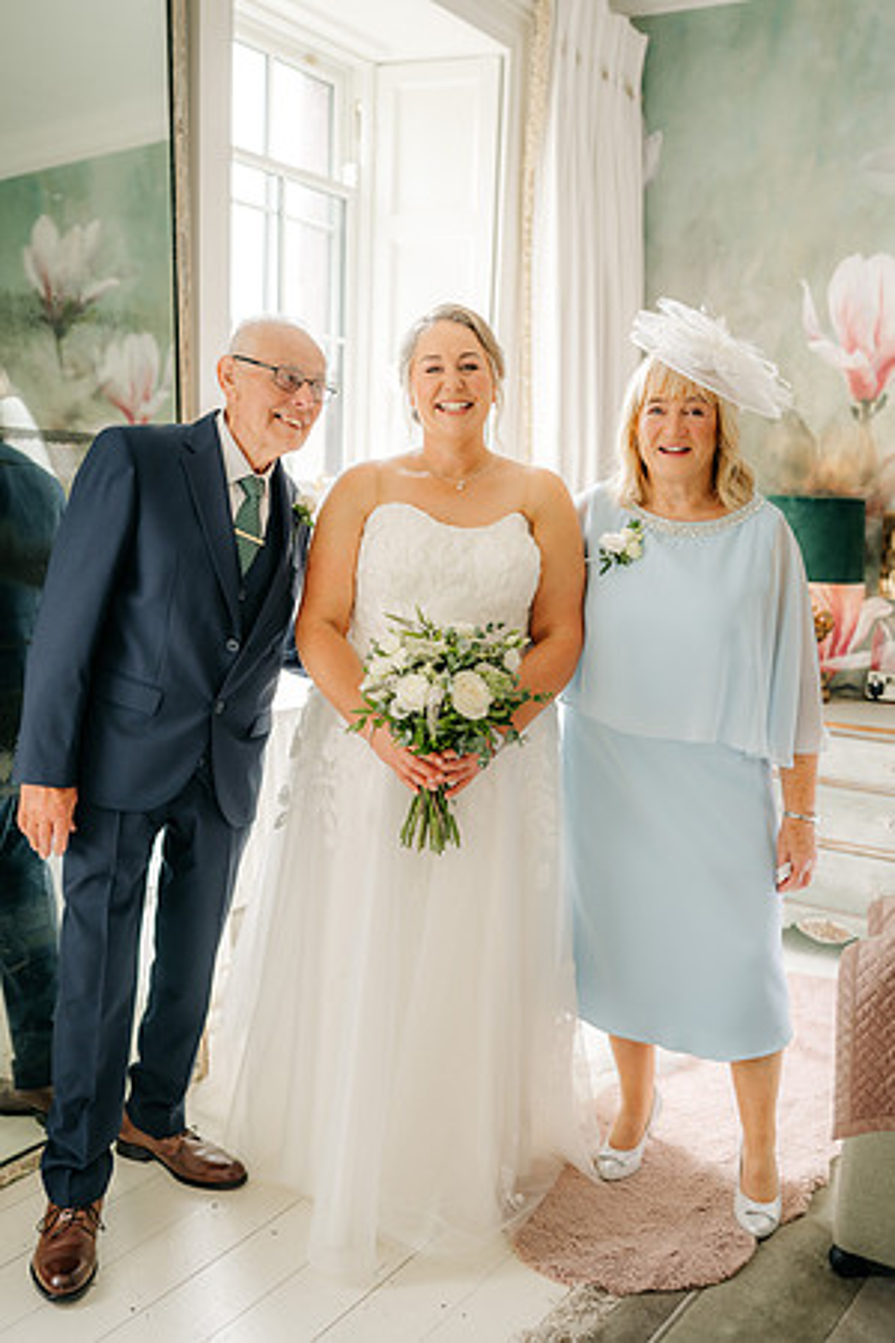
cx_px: 448
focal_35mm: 35
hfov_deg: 37.9
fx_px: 1305
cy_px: 672
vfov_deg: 54.4
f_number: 2.2
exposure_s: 1/200
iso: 200
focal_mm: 35
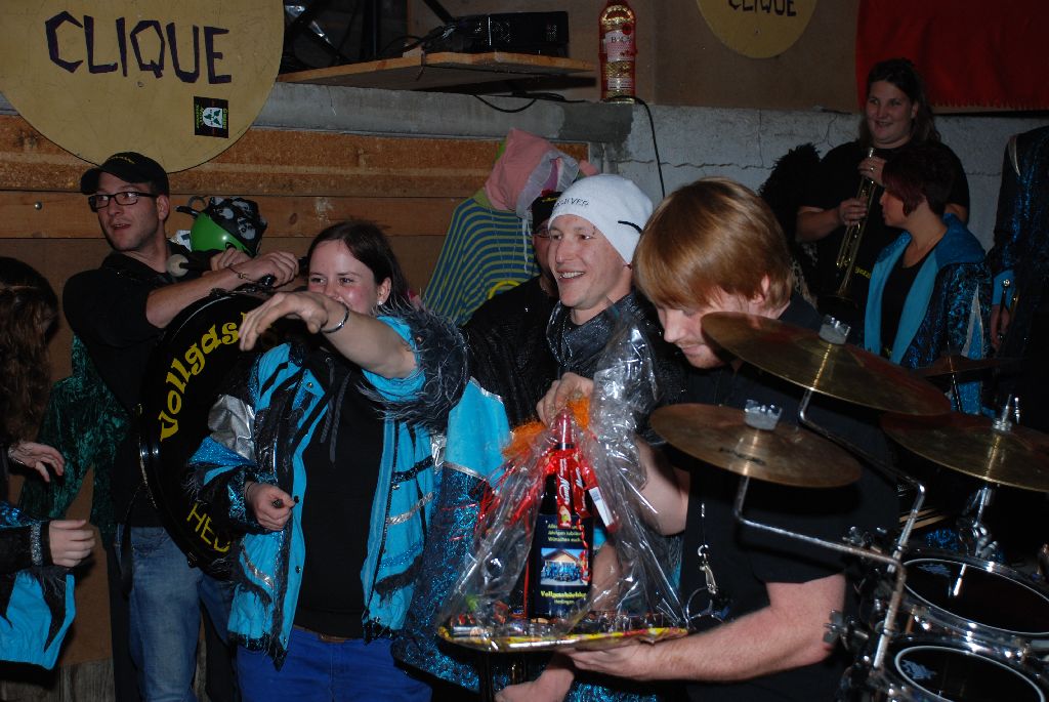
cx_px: 524
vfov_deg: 22.7
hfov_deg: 33.4
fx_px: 1750
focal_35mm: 60
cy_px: 351
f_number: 4.5
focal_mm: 40
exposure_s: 1/60
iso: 200
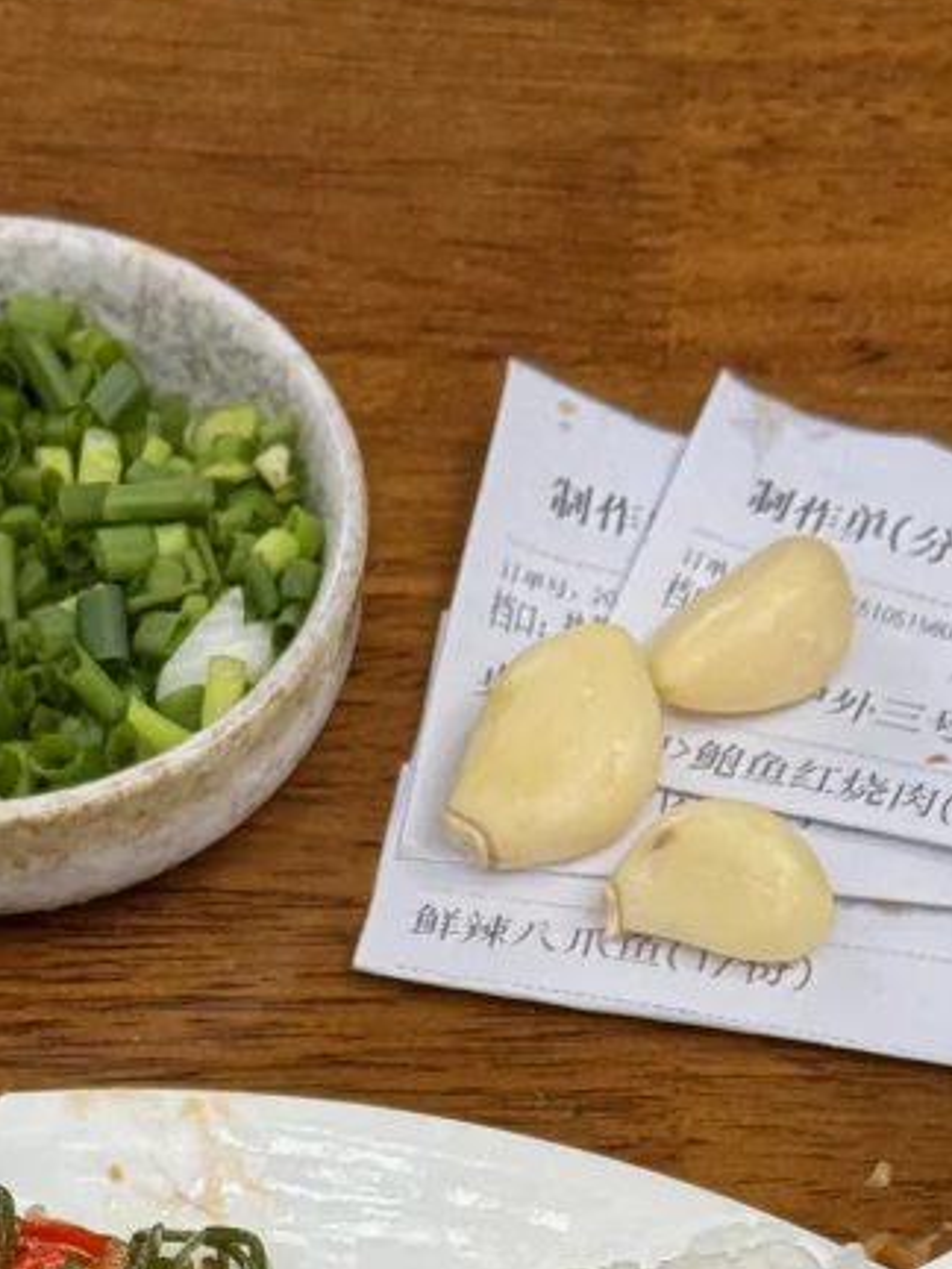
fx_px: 5867
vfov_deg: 11.7
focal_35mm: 160
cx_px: 123
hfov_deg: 9.2
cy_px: 1977
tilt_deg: -61.7
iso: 80
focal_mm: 6.76
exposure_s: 1/100
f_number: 1.78
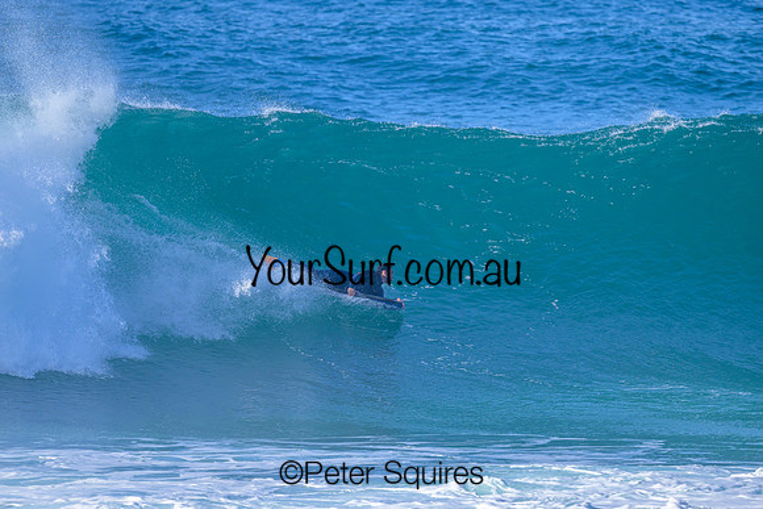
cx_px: 382
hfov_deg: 2.6
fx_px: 16959
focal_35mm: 800
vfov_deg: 1.7
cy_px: 254
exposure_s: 1/2000
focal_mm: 800
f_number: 6.3
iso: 640
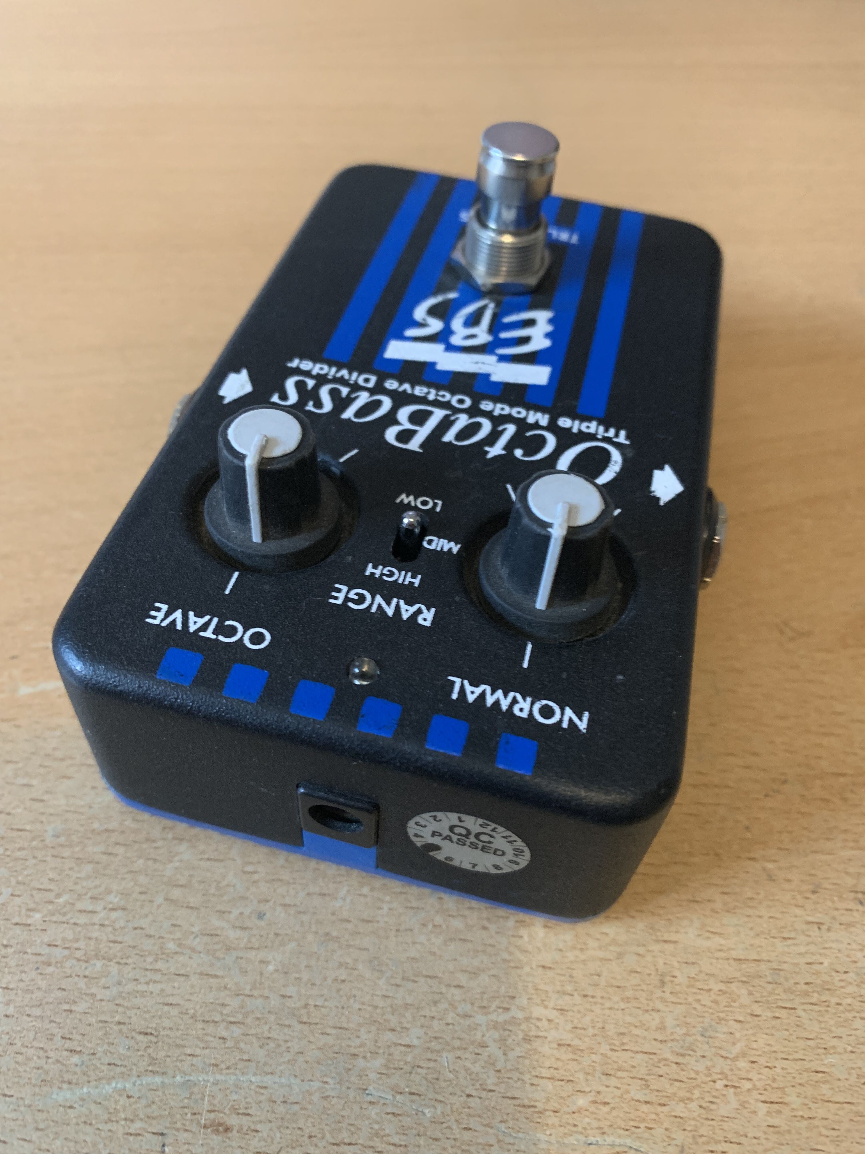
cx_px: 432
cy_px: 577
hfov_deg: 53.1
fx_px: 866
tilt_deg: -52.6
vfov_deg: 67.3
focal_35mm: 26
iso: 400
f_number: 1.8
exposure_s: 1/50
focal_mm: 4.25
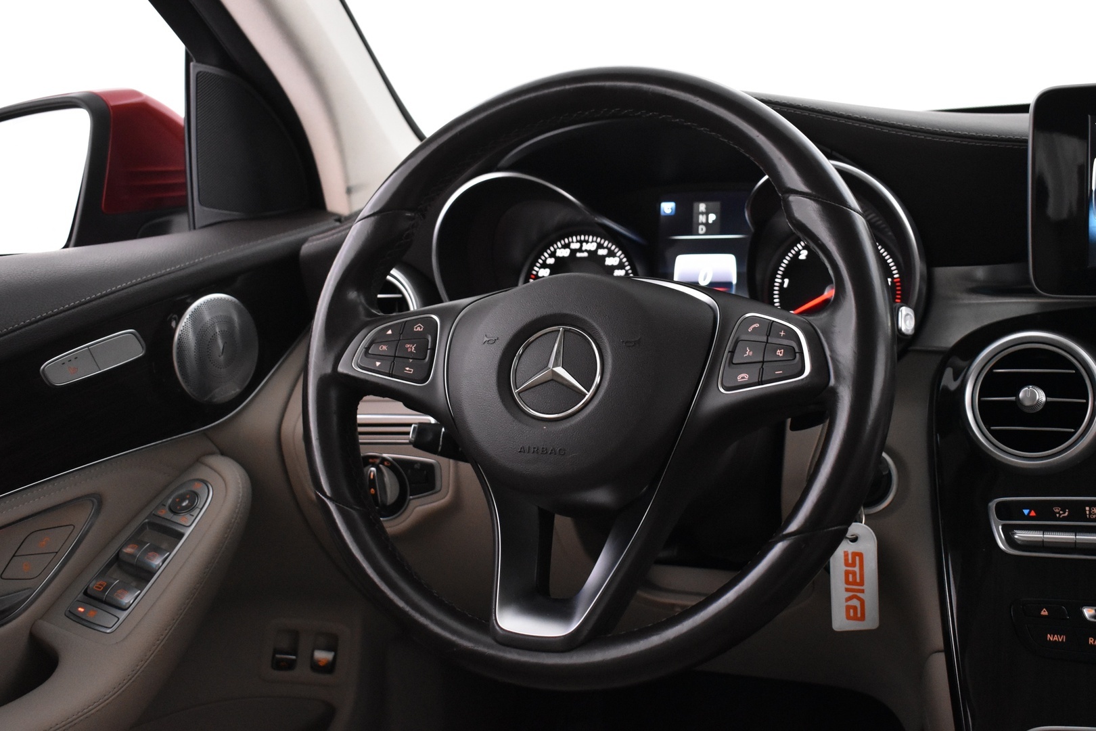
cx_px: 548
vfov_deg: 33.0
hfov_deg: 47.9
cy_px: 366
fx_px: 1233
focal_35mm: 40
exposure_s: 1/30
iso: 3200
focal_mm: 27
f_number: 4
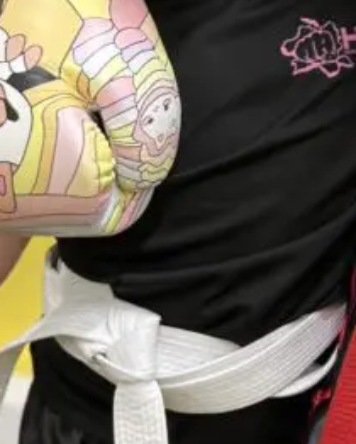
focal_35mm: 99
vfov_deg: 19.1
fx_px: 1302
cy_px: 69
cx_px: 519
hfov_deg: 14.6
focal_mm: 5.7
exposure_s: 1/50
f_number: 1.5
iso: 100
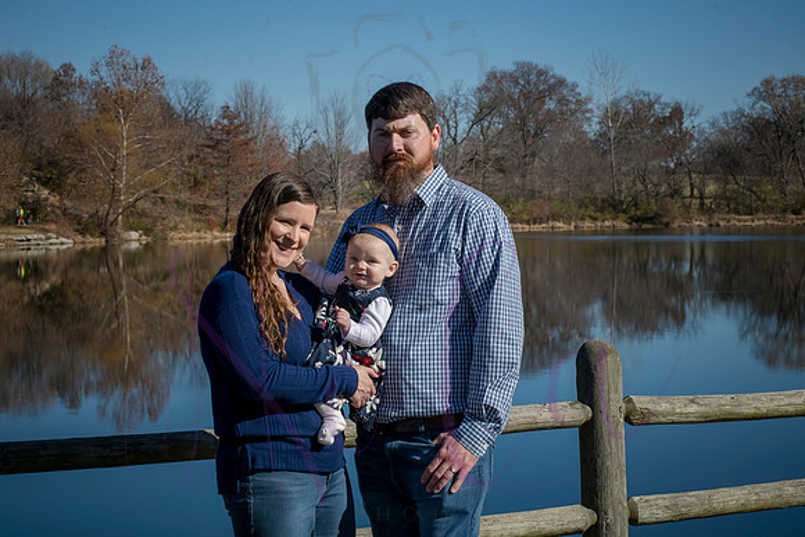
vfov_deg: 17.1
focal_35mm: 80
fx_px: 1789
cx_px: 402
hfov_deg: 25.4
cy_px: 268
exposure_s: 1/500
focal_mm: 80
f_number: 16
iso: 400
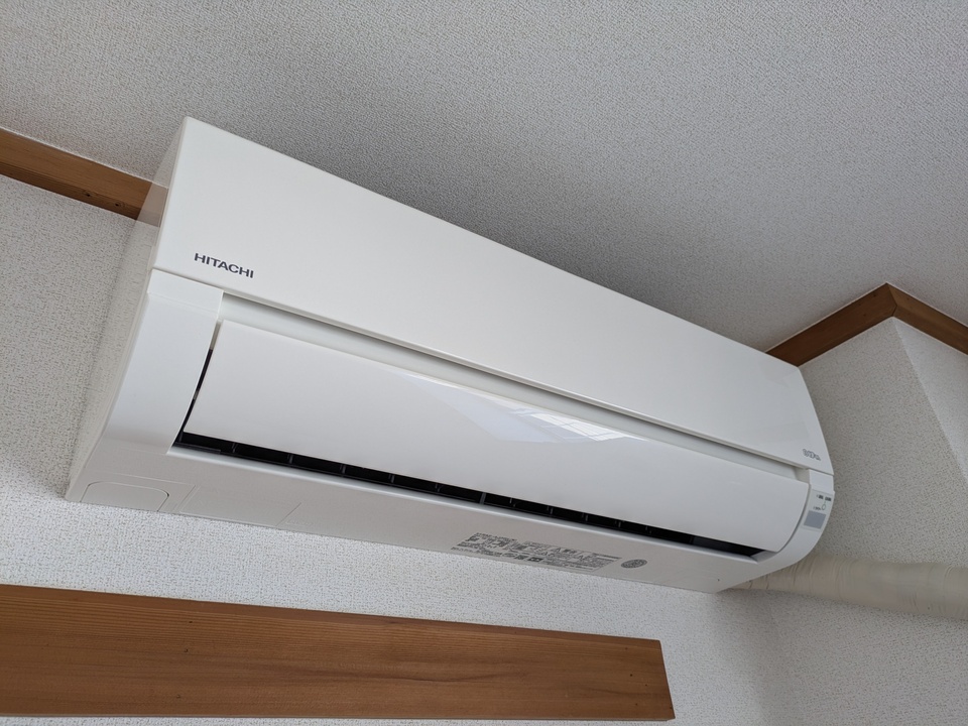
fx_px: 699
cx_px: 484
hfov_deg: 69.4
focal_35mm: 25
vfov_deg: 54.9
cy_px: 363
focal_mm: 5.43
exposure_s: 1/60
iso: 63
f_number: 1.89
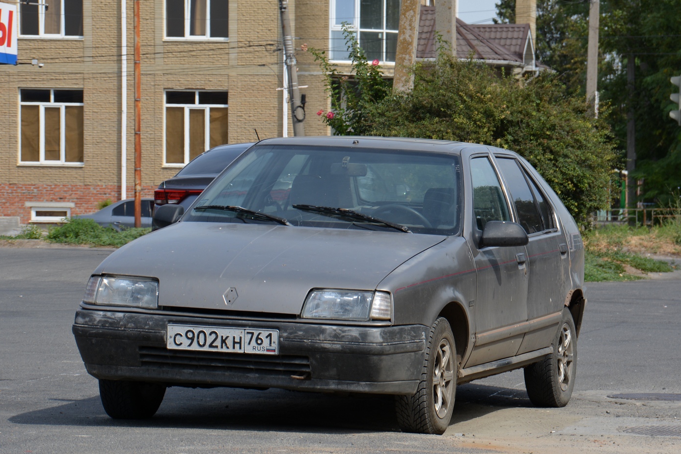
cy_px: 230
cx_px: 325
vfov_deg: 9.4
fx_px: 2762
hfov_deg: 14.1
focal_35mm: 146
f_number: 8
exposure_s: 1/250
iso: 140
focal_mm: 90
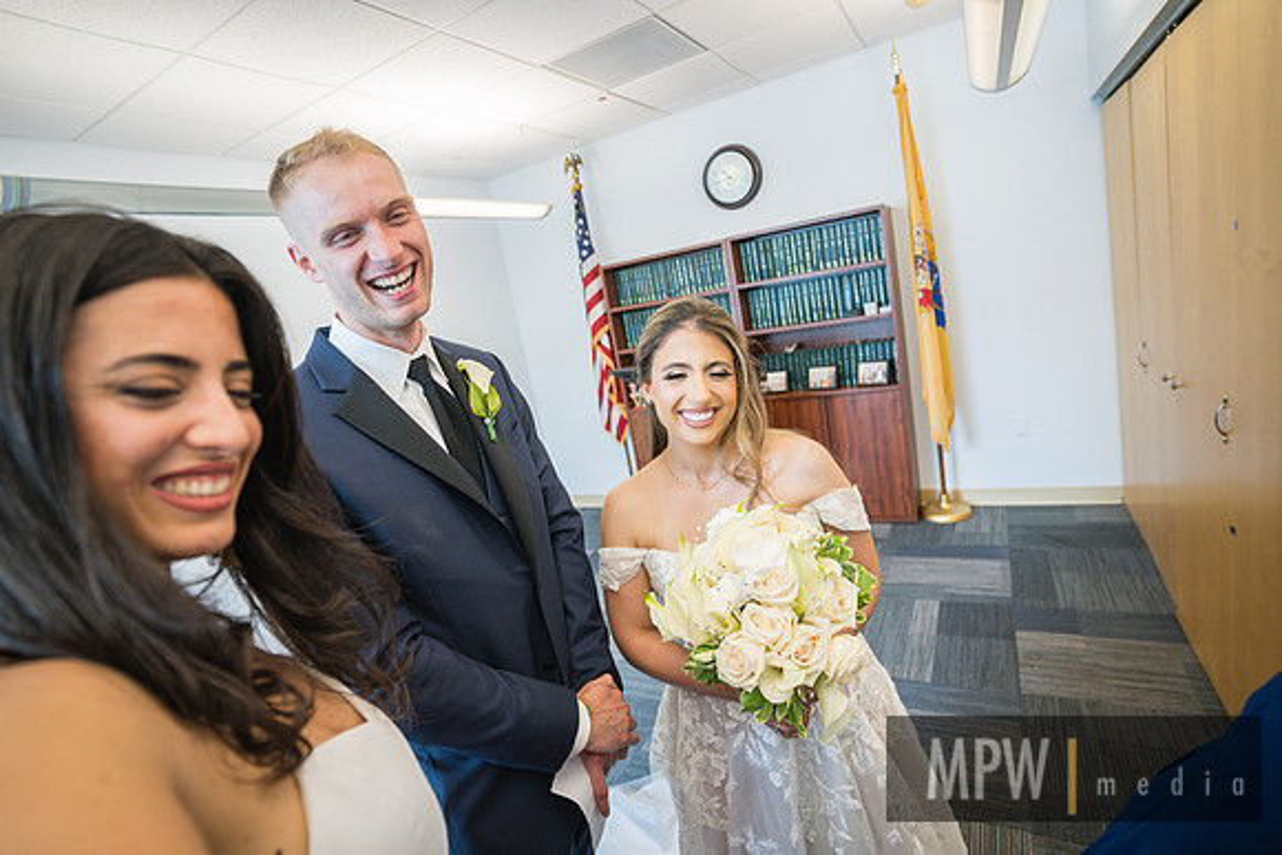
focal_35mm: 17
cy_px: 428
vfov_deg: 70.5
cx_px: 641
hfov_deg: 93.3
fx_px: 606
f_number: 2.8
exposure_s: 1/125
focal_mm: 17
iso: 1000
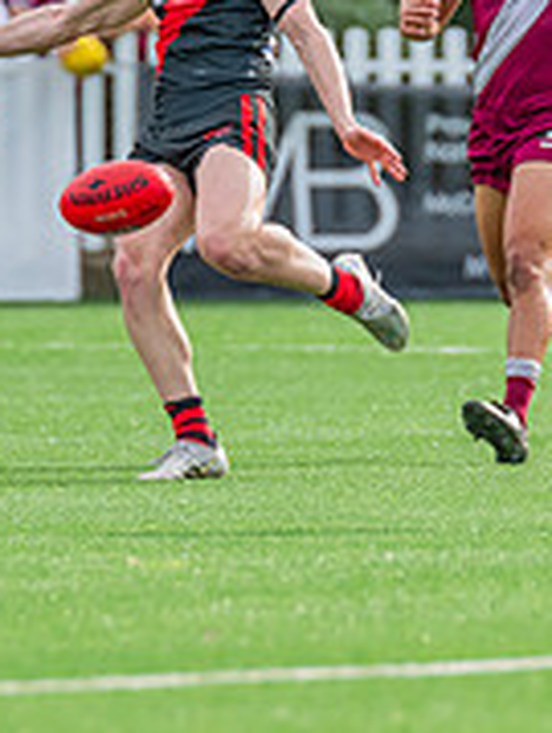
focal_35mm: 1361
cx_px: 206
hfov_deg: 1.1
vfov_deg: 1.5
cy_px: 152
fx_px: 28835
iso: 800
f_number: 5.6
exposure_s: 1/1250
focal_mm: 420
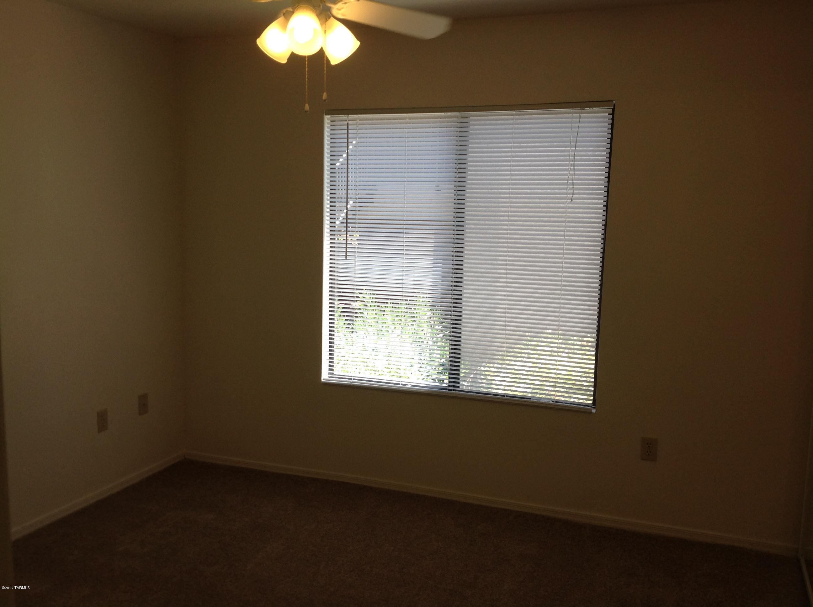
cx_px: 406
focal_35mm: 35
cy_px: 304
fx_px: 821
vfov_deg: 40.6
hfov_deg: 52.7
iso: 50
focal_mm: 4.28
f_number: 2.4
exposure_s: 1/120
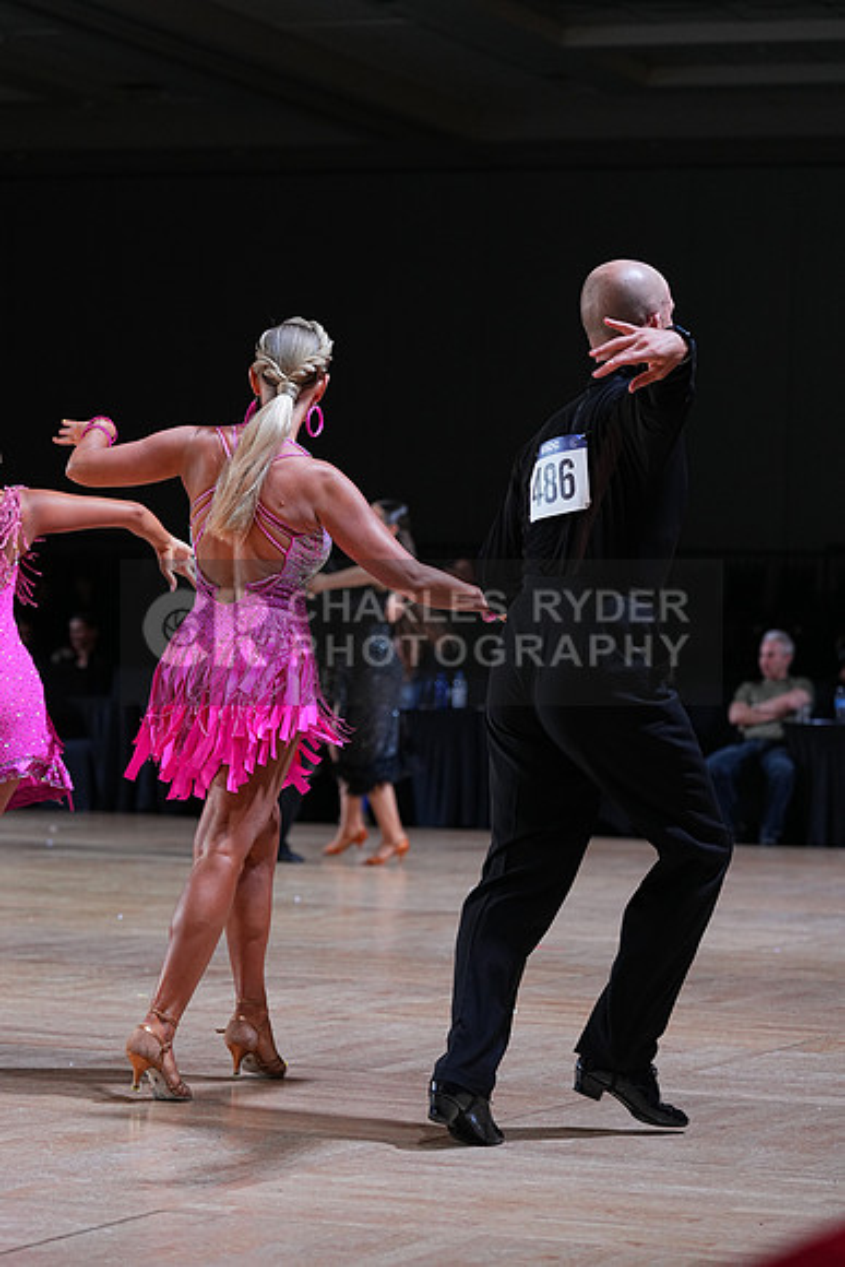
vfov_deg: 19.6
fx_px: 3659
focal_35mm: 104
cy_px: 634
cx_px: 422
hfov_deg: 13.2
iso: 1250
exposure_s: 1/500
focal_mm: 104
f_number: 4
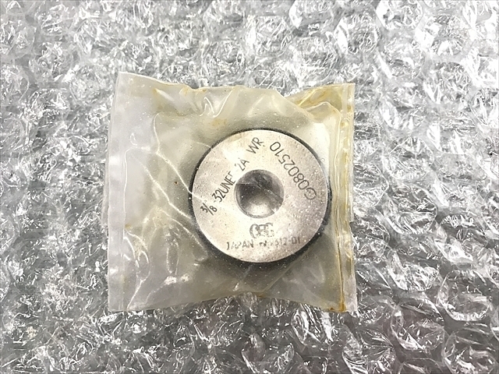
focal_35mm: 28
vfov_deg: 49.7
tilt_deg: -80.5
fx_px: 404
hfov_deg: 63.4
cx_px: 250
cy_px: 187
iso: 40
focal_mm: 3.99
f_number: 1.8
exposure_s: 1/33
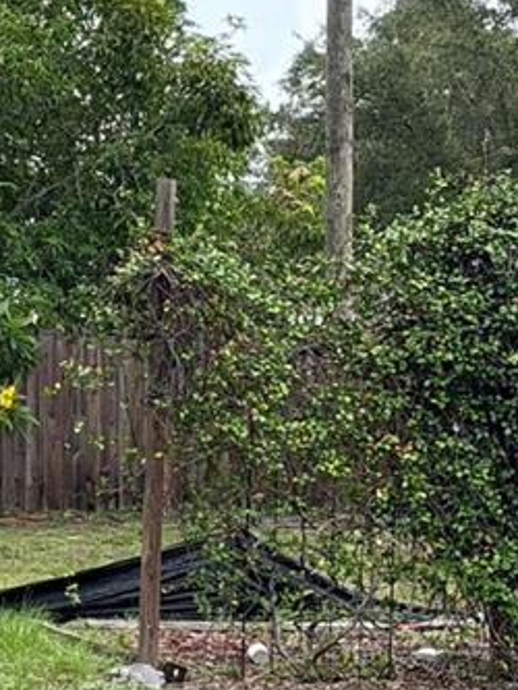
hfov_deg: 8.4
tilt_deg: +3.6
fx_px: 3450
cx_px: -296
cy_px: 261
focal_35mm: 173
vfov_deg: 11.4
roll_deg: -0.6
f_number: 1.78
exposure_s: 1/1575
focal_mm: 6.76
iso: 80
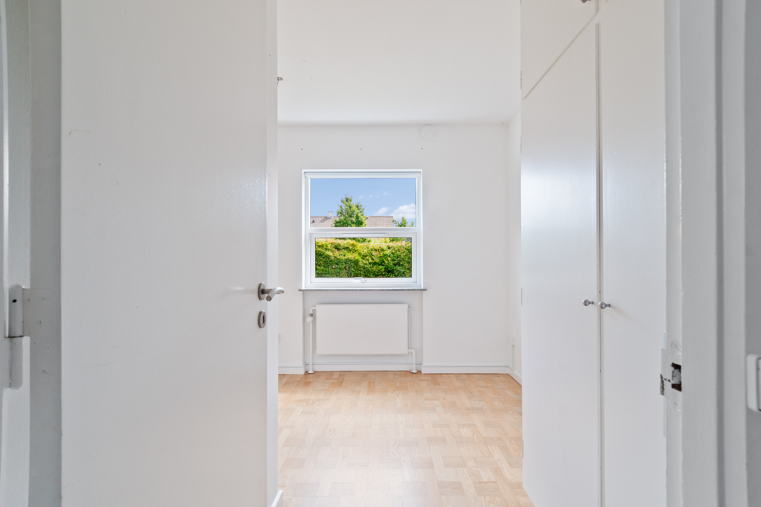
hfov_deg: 90.0
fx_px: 380
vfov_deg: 67.4
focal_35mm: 18
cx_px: 380
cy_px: 254
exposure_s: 1/10
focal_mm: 12
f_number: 10
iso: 200
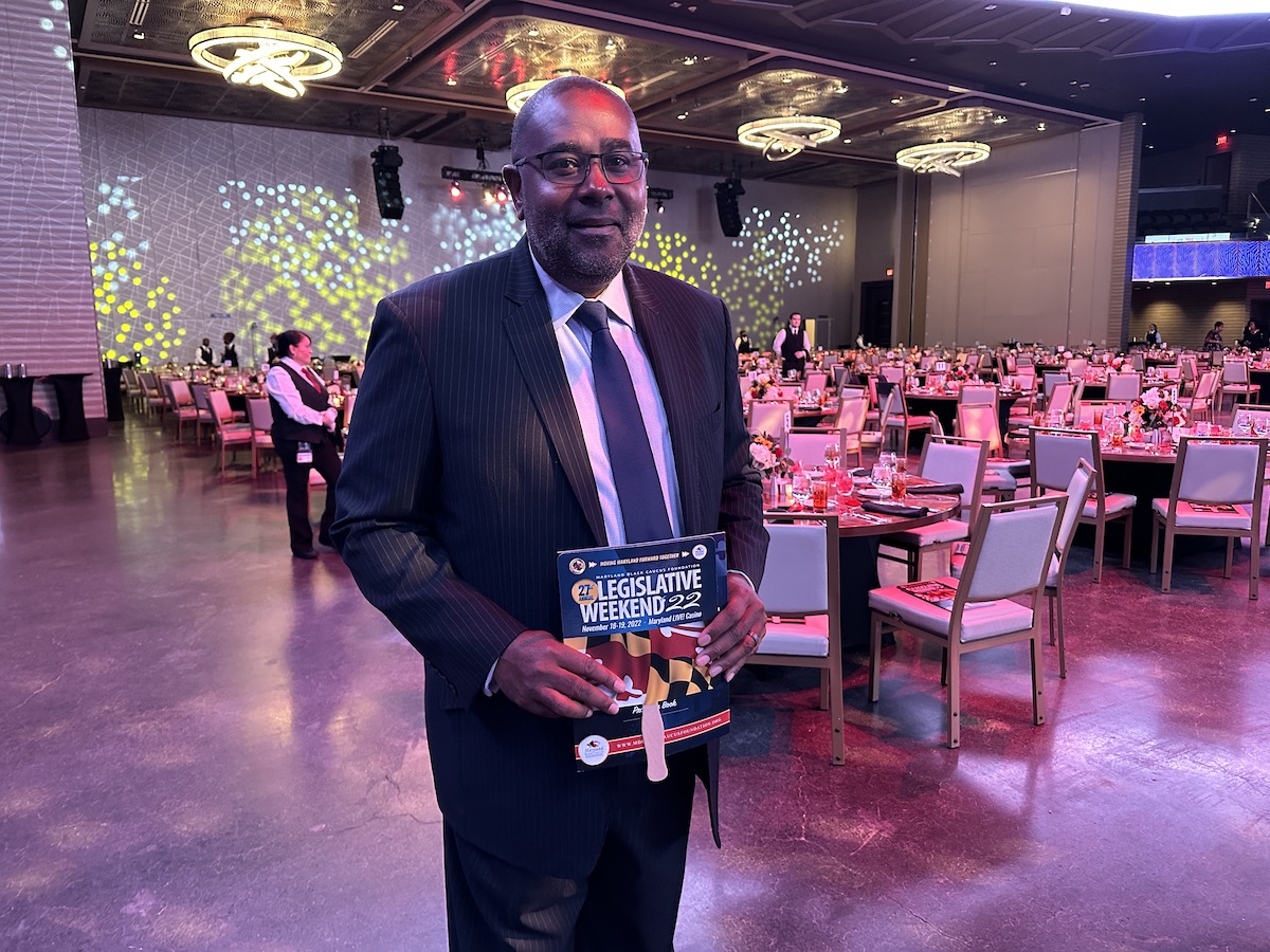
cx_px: 635
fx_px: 881
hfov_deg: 71.6
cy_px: 476
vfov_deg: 56.8
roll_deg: +0.7
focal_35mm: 24
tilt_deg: -8.6
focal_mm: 6.86
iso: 1000
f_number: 1.78
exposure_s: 1/34
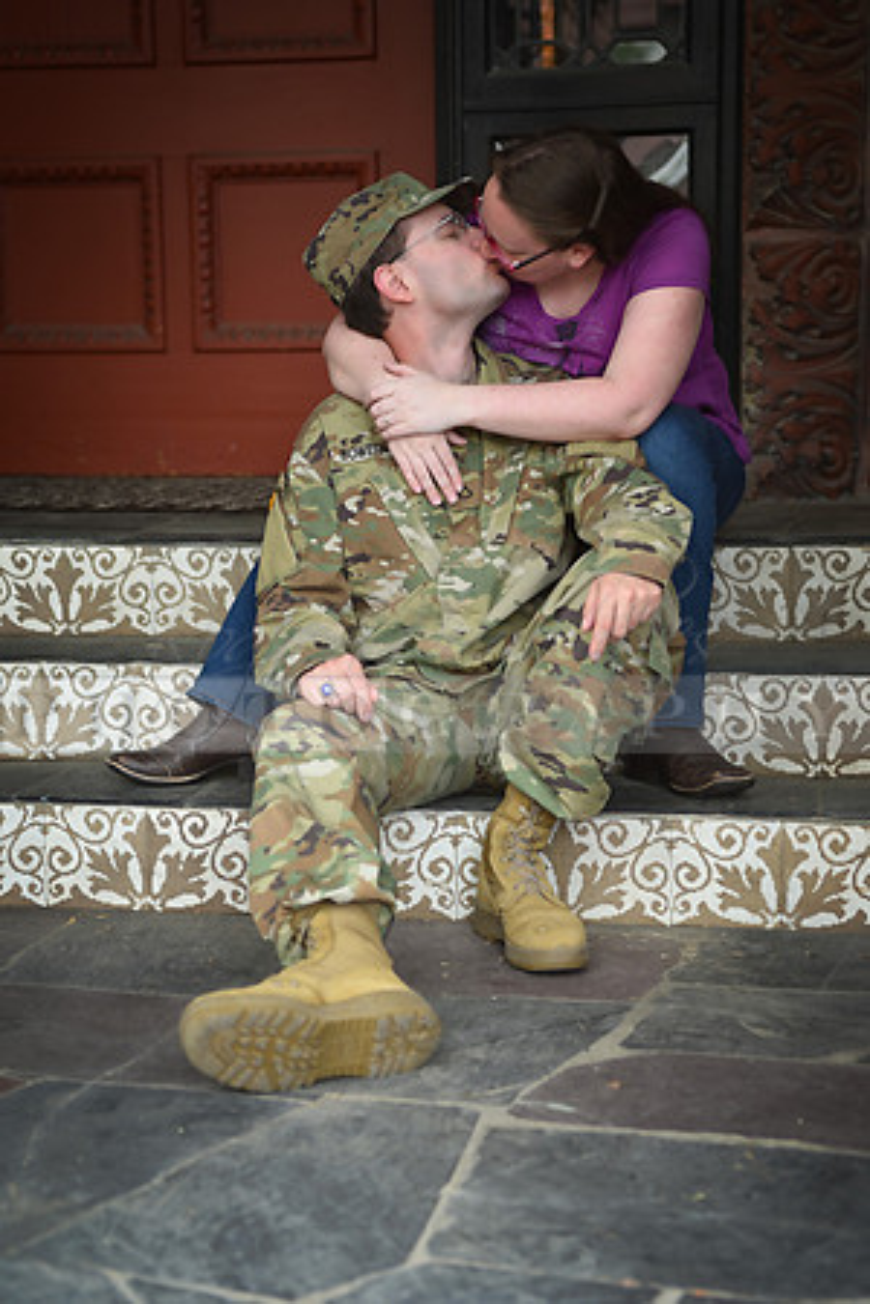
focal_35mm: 70
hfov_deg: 19.5
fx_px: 2537
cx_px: 435
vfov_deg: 28.8
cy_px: 652
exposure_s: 1/30
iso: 200
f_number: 2.8
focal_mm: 70
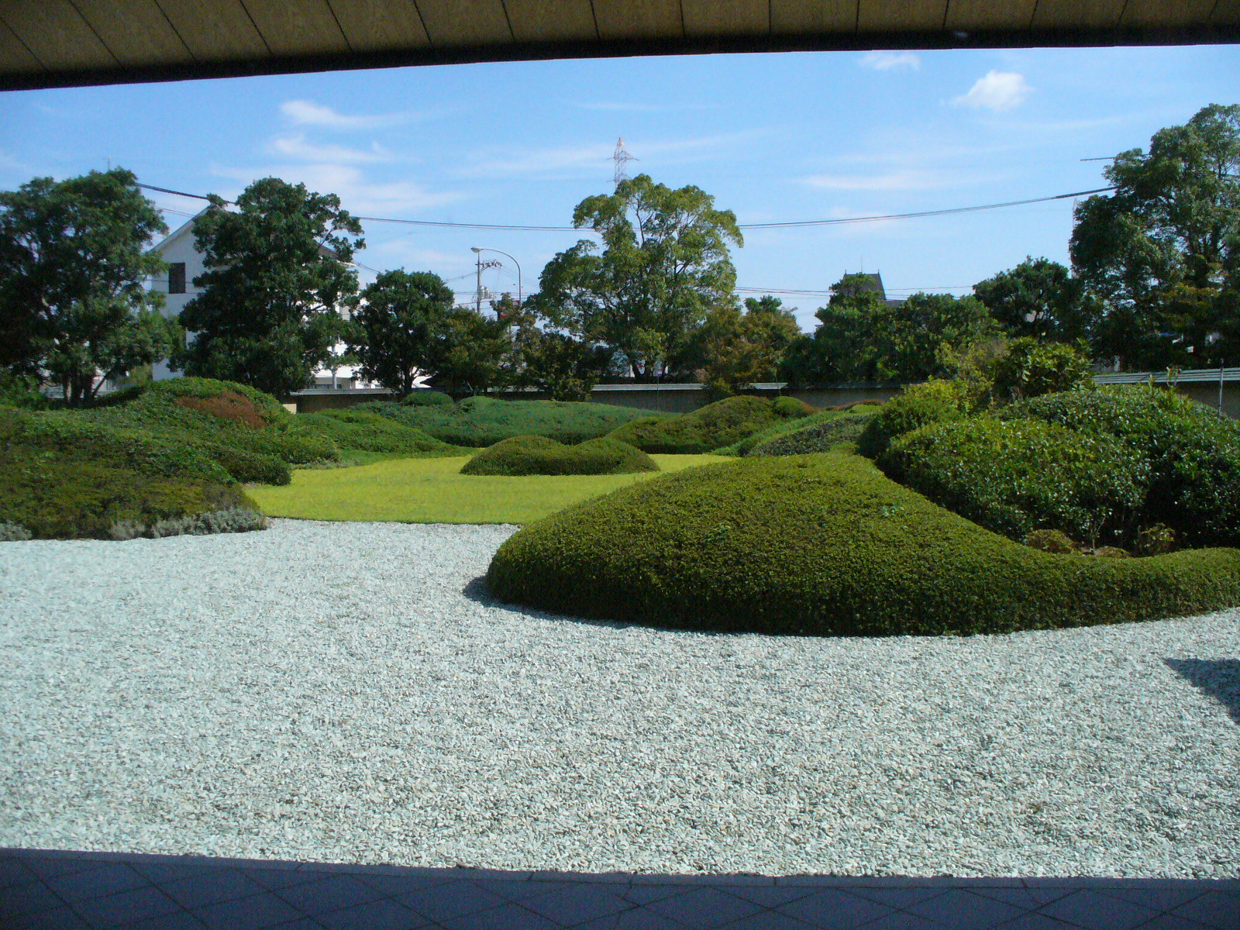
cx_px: 620
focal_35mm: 37
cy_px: 465
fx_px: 1325
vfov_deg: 38.7
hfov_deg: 50.1
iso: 400
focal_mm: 6.1
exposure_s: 1/1300
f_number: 5.6
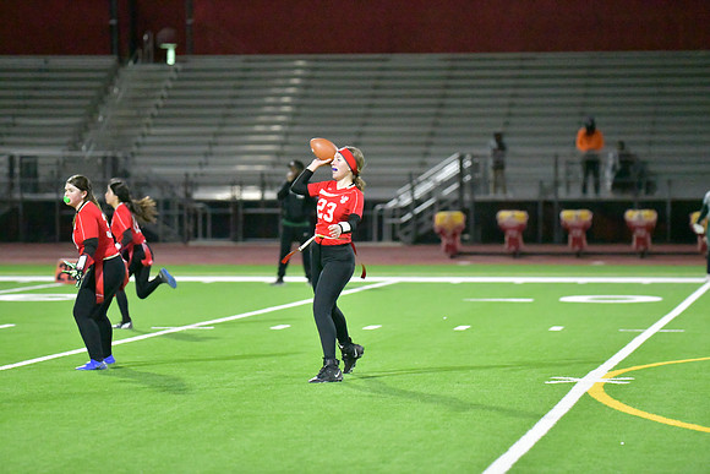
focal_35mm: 170
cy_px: 237
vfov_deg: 8.1
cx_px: 355
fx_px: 3353
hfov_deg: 12.1
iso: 25600
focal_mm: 170
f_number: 2.8
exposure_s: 1/3200
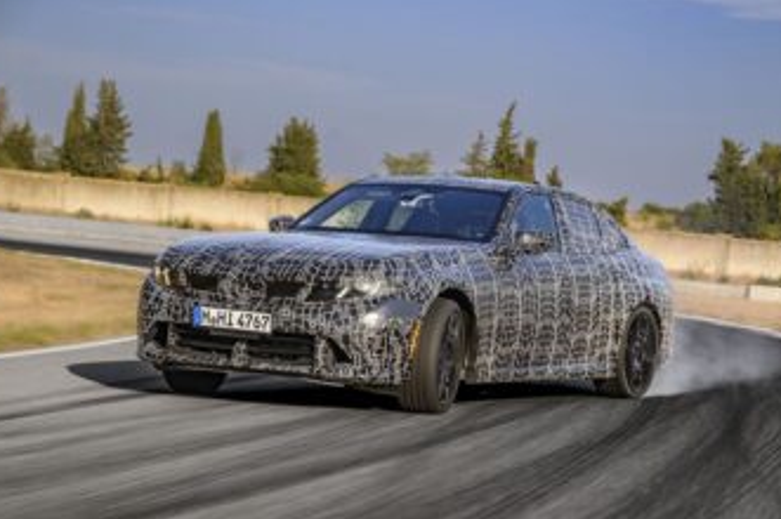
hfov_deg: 23.4
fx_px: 1886
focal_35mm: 87
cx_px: 407
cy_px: 314
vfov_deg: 15.7
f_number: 5.6
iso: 100
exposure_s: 1/125
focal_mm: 71
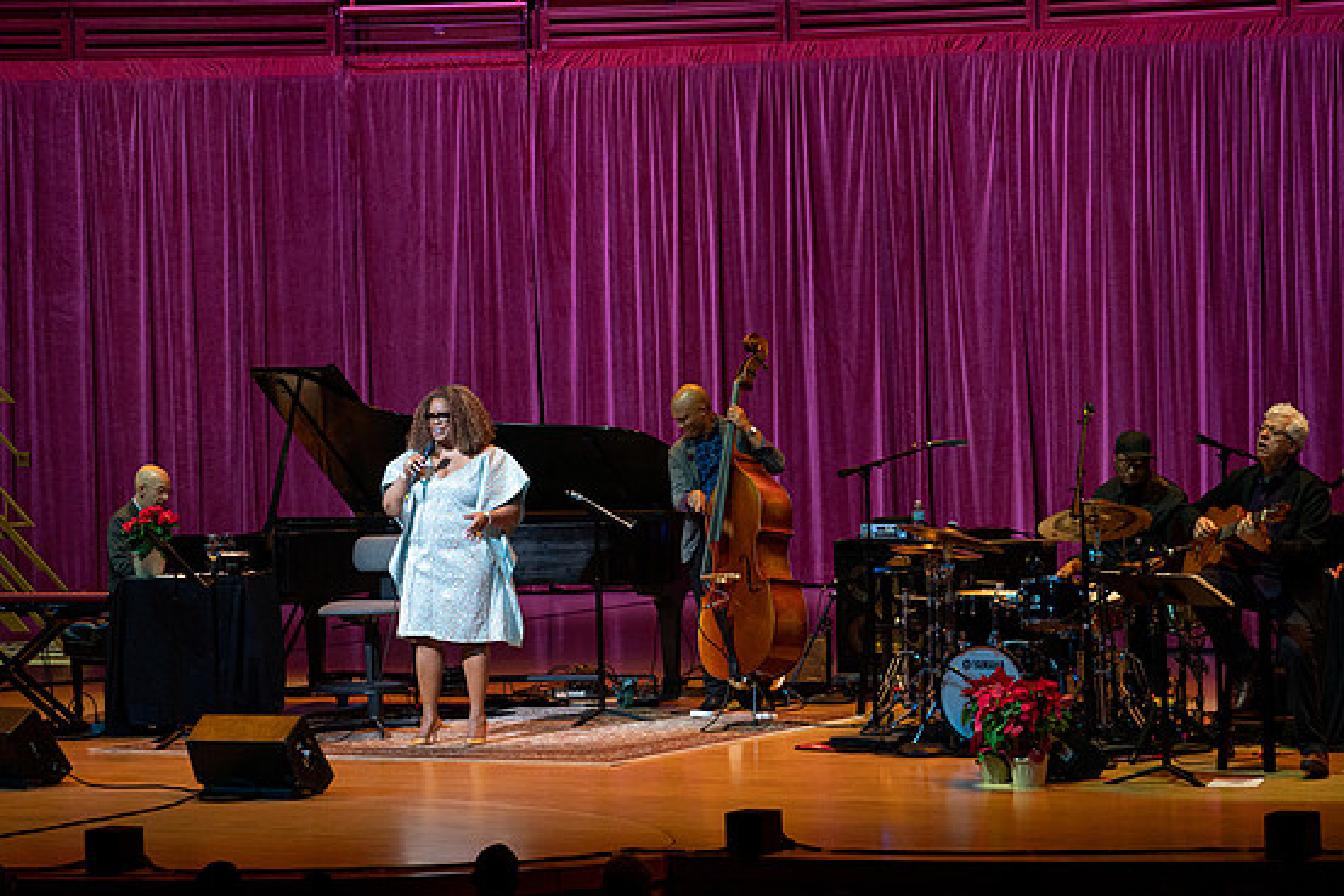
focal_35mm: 130
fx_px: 4854
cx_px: 666
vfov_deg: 10.6
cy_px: 467
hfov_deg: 15.8
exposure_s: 1/320
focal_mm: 124
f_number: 5
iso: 2500
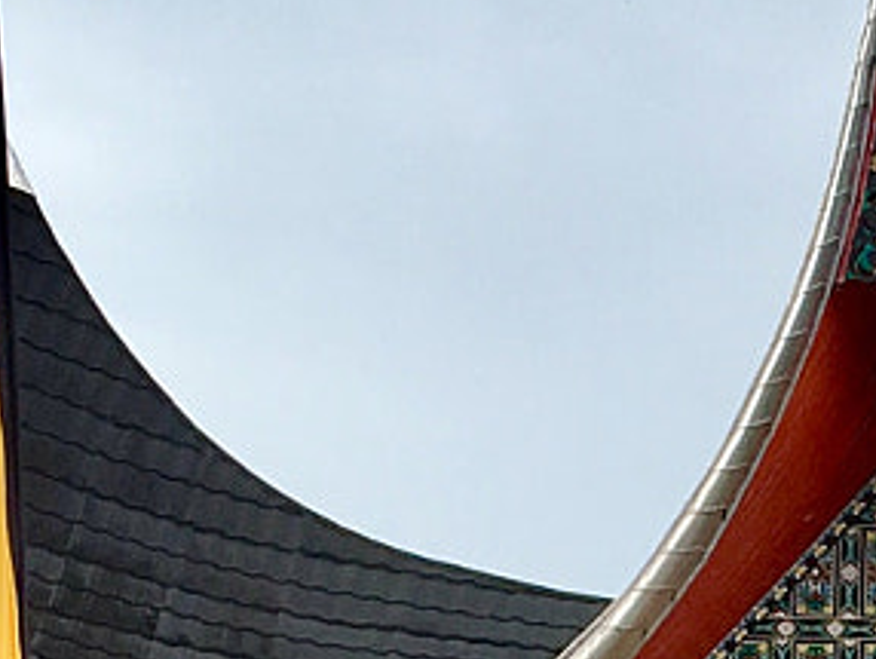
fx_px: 4103
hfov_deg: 12.0
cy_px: 981
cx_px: 940
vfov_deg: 9.0
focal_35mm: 162
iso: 25
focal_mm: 4.15
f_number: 2.2
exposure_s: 1/769
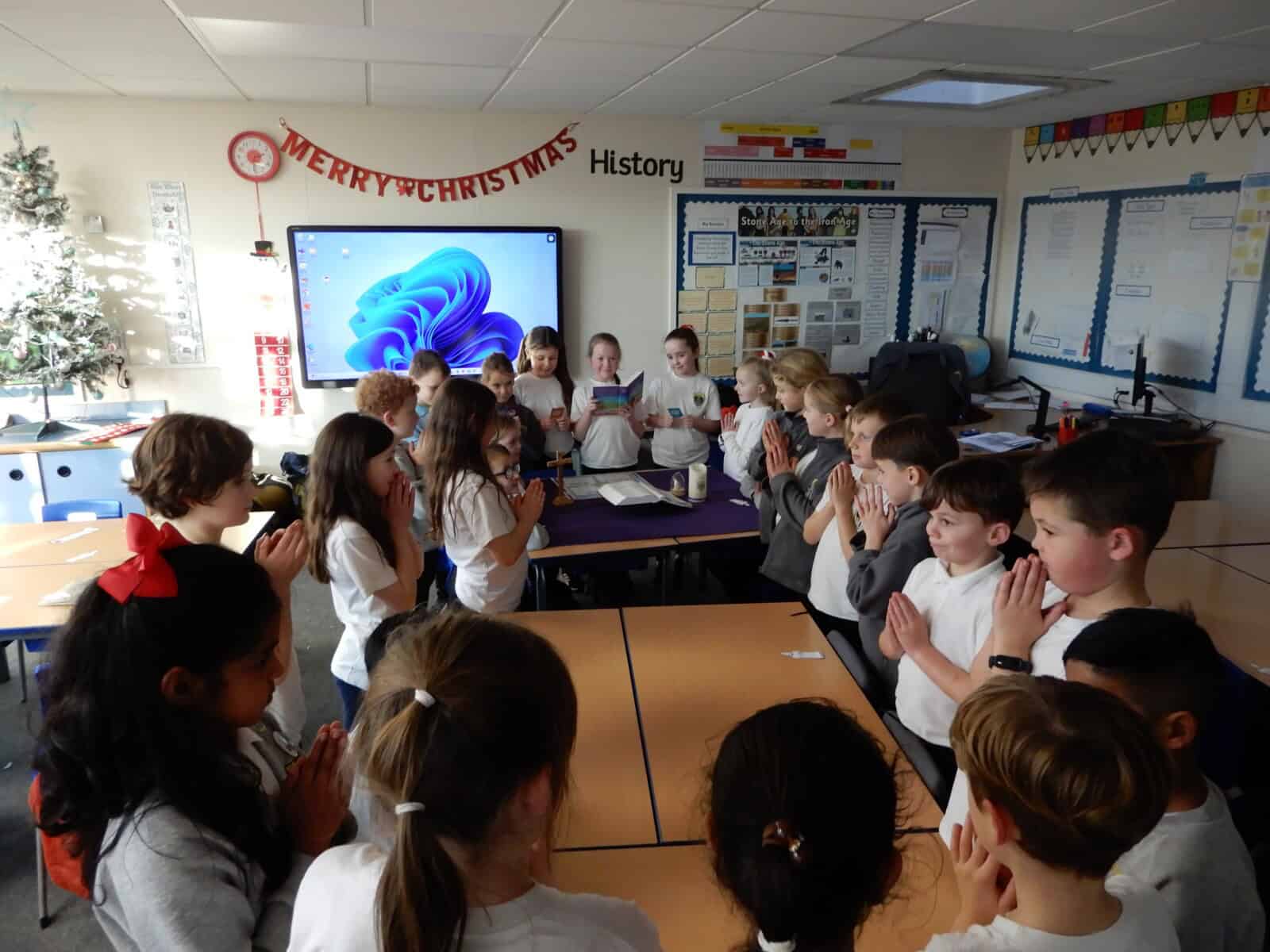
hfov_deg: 71.6
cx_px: 635
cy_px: 476
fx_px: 881
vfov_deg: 56.8
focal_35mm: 24
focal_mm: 4.3
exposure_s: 1/30
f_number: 3.4
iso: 320
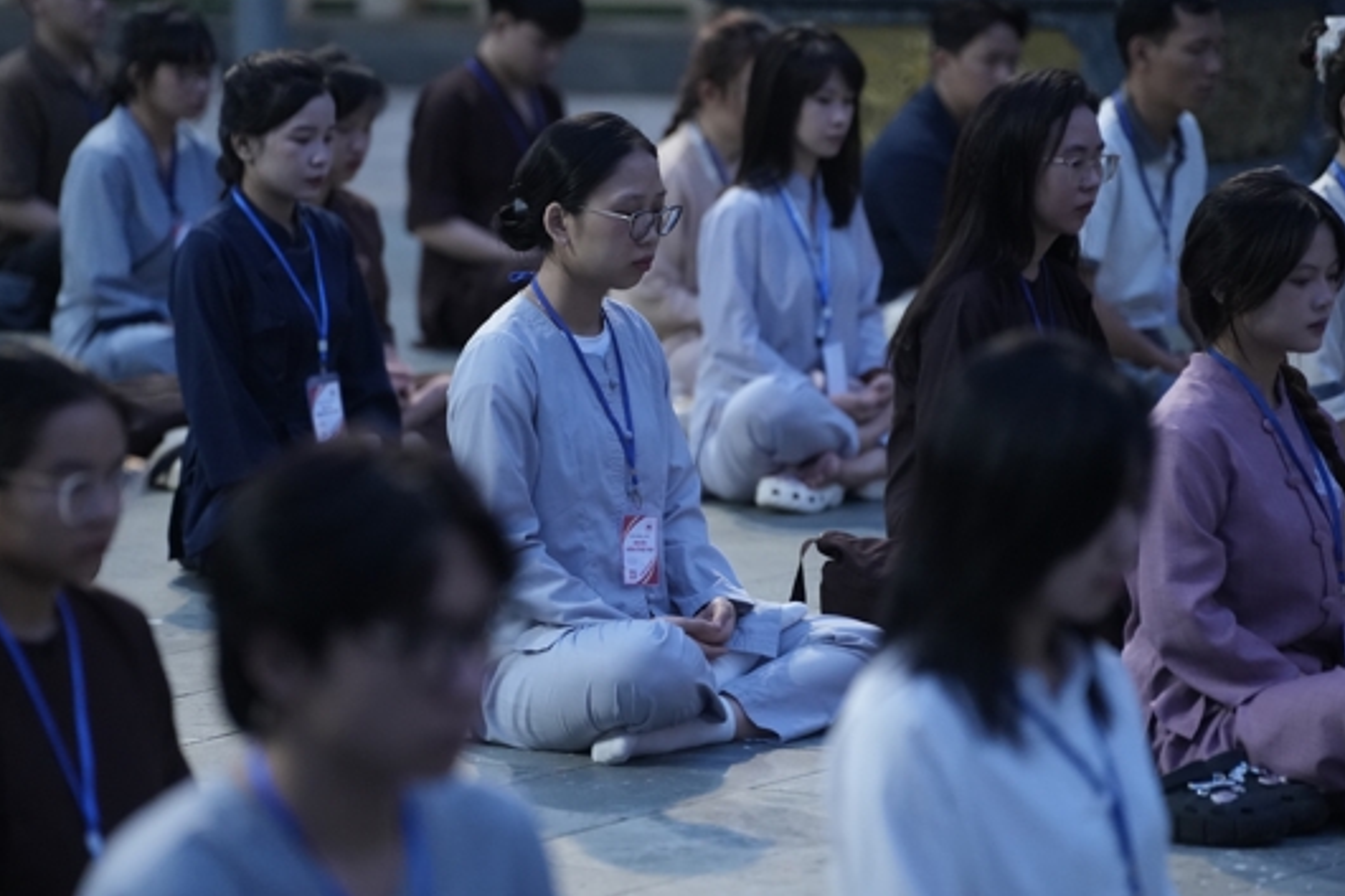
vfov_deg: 7.5
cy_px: 476
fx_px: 6872
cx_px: 652
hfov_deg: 11.2
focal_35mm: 184
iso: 4000
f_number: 2.8
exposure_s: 1/160
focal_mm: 150
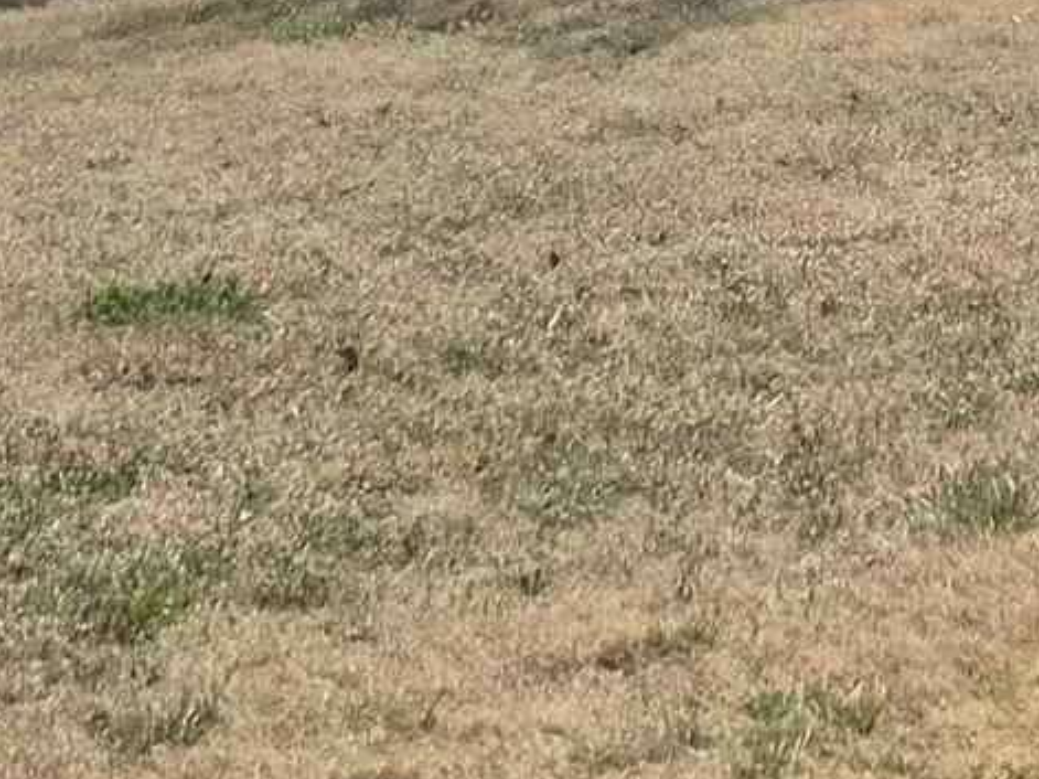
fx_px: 4501
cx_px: 1542
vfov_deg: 9.4
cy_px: -649
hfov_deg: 12.5
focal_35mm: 150
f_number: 1.8
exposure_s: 1/2120
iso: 25
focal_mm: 5.4
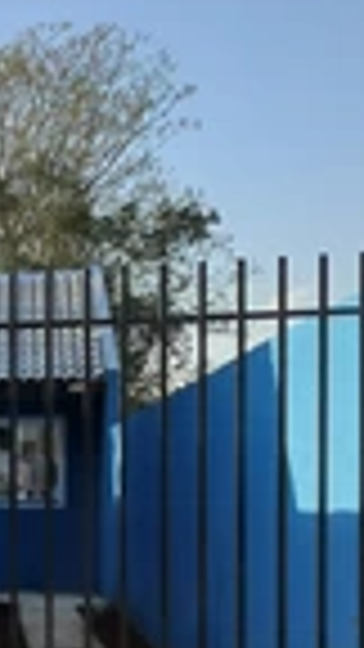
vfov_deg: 24.2
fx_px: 1493
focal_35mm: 87
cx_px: -611
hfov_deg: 10.9
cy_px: 490
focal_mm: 5.23
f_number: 1.8
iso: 50
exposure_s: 1/946
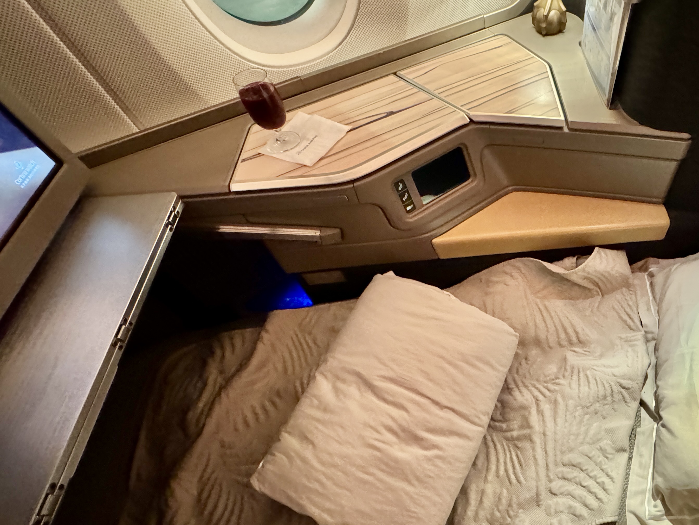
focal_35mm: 21
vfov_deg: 63.1
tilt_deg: -59.0
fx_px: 424
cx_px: 508
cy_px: 301
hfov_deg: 74.4
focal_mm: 2.22
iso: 1250
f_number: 2.2
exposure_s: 1/49
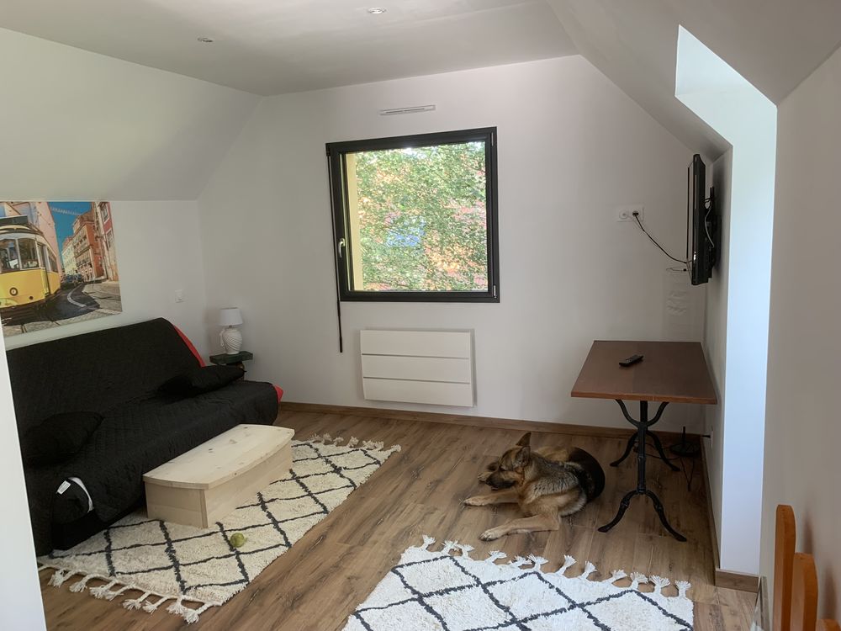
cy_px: 316
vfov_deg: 53.1
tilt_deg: -9.2
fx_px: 632
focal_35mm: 26
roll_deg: +2.3
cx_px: 420
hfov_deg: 67.3
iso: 100
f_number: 1.8
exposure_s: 1/79
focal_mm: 4.25
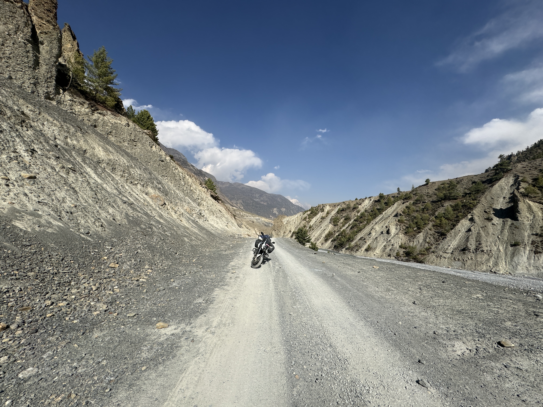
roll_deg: -0.7
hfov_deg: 102.1
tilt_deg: +4.7
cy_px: 204
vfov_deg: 85.7
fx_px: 220
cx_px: 272
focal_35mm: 14
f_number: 2.2
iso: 50
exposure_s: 1/3906
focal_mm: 2.22
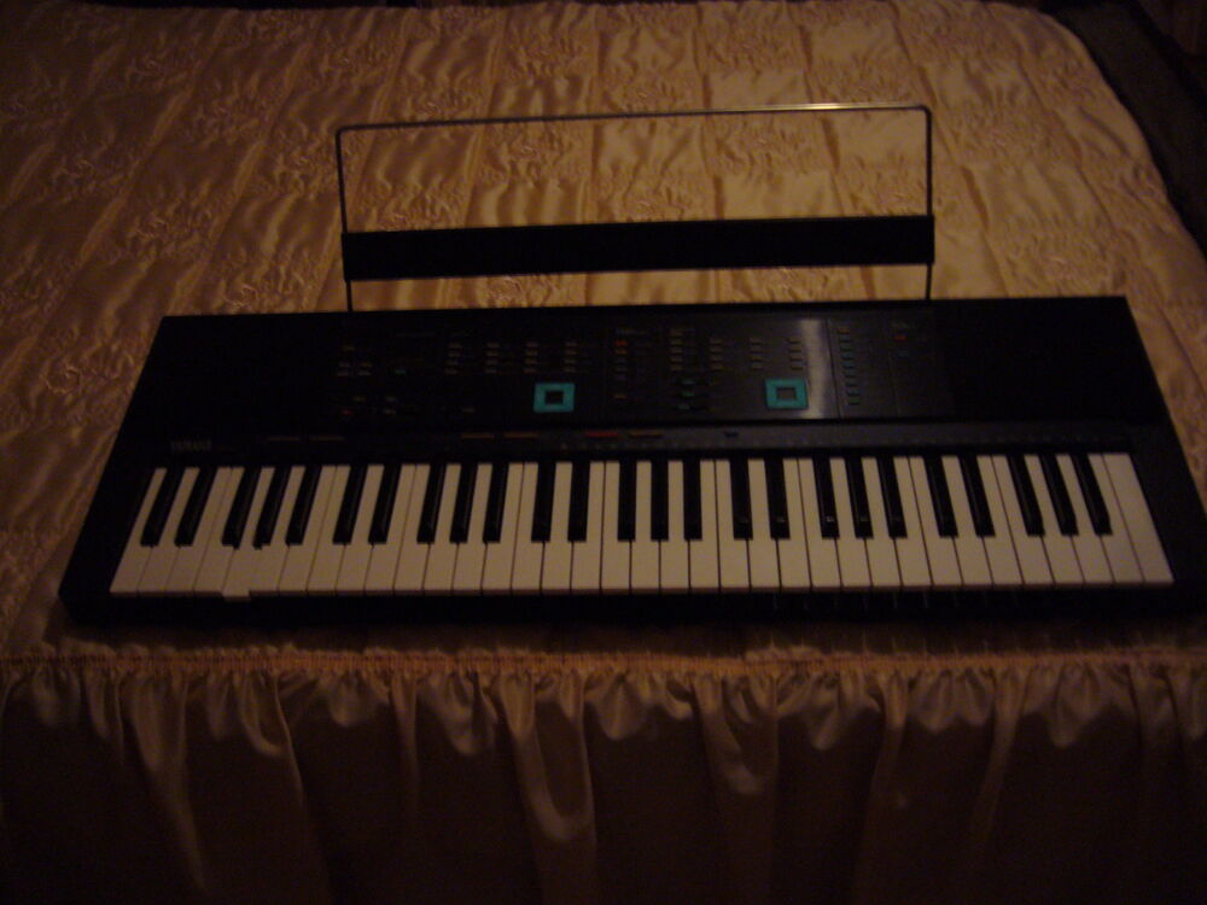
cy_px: 452
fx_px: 1220
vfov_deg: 40.7
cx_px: 604
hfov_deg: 52.6
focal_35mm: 35
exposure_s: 1/8
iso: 200
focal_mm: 5.8
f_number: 2.8
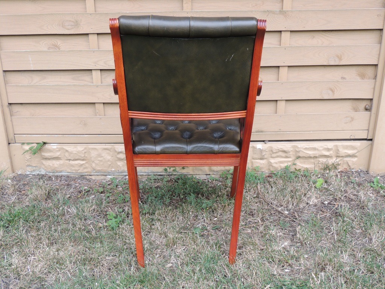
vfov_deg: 36.0
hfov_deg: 46.8
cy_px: 144
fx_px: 445
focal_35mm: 40
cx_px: 192
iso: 100
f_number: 3.3
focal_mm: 7.1
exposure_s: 1/125
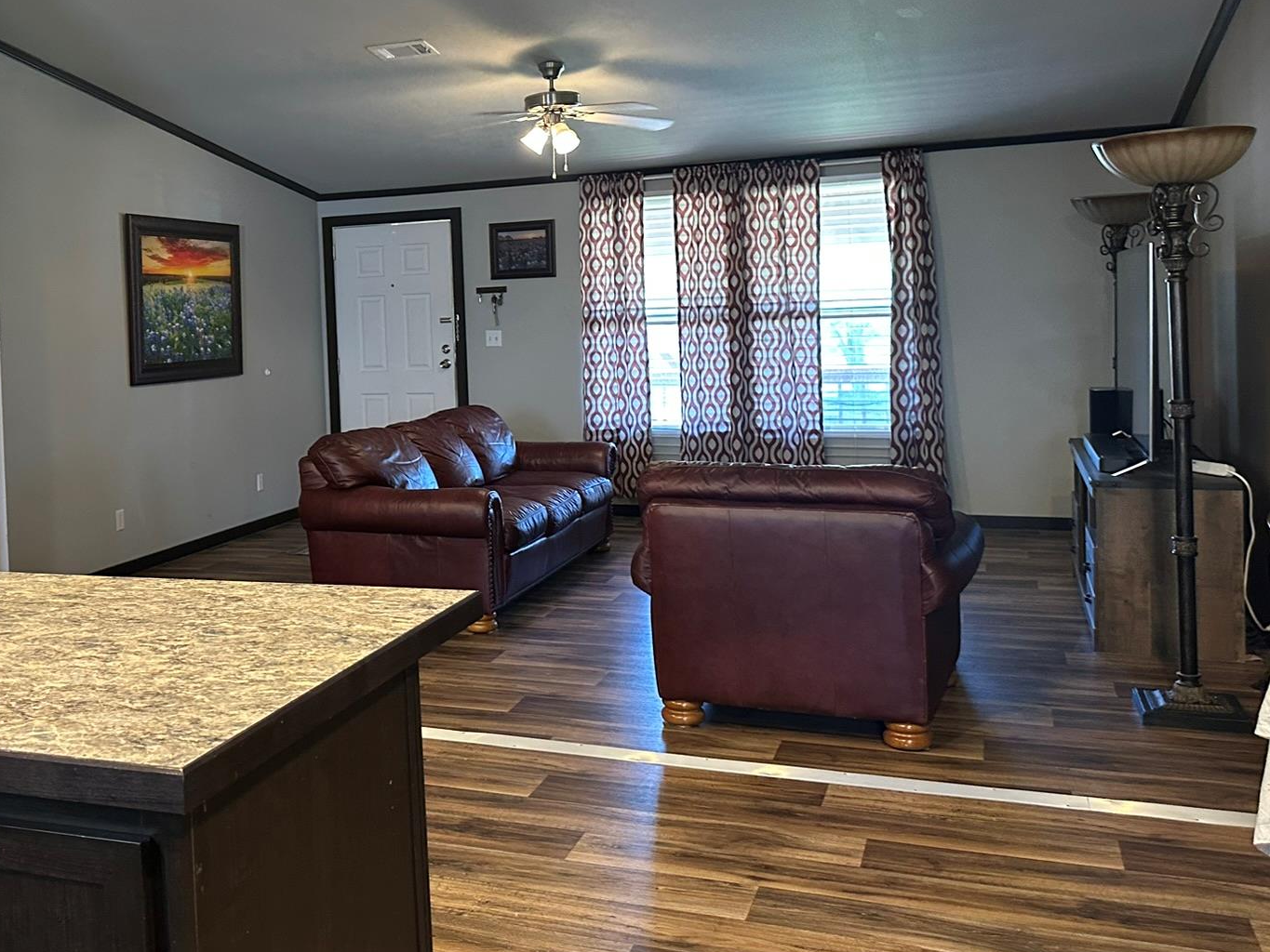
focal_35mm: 36
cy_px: 352
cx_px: 393
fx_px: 1321
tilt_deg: -1.7
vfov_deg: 39.4
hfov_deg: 50.1
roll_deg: +1.9
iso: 500
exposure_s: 1/60
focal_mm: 6.86
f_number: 1.78
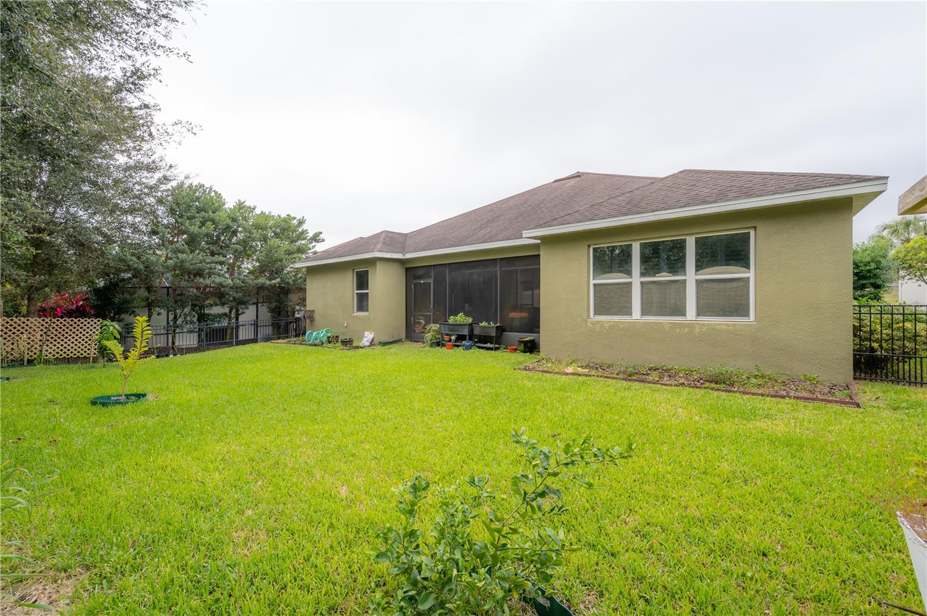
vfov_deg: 79.1
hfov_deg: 102.4
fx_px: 373
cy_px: 308
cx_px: 464
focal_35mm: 14
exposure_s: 1/250
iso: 320
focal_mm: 14.5
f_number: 9
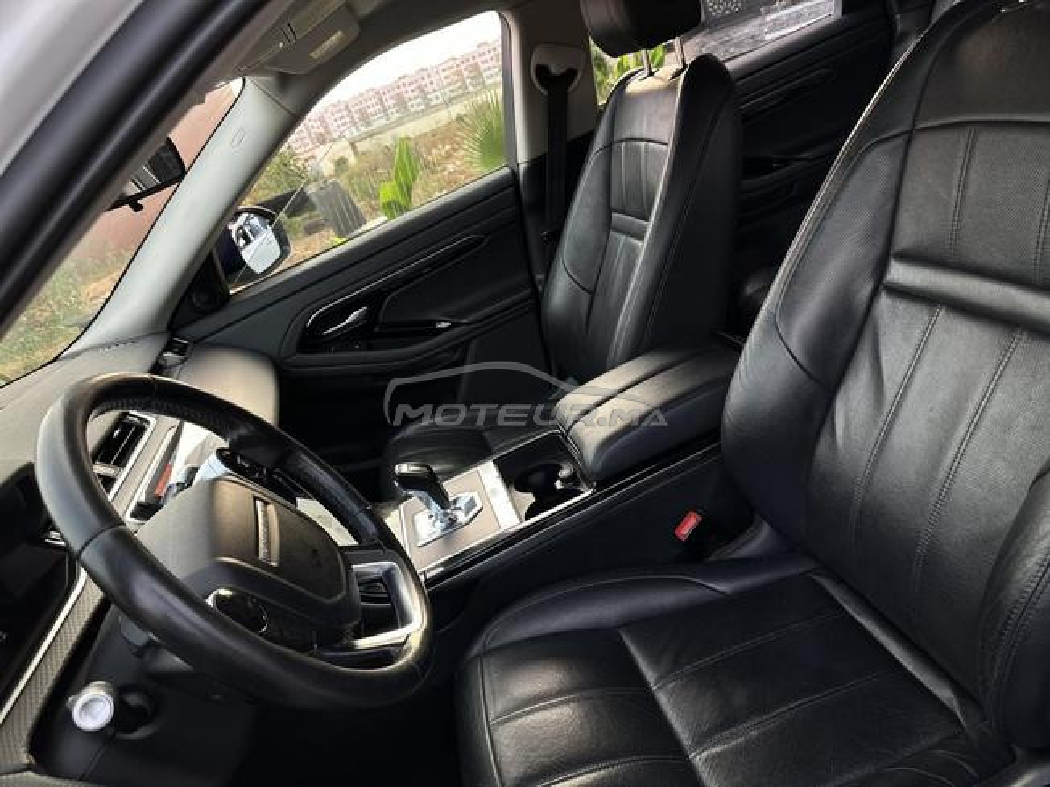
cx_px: 525
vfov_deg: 56.8
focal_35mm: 24
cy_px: 394
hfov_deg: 71.6
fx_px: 728
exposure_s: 1/115
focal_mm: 6.86
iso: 80
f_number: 1.78
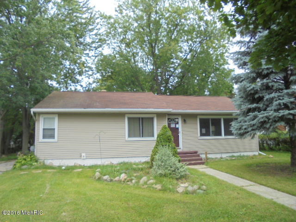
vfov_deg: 53.1
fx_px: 222
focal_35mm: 26
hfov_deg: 67.3
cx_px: 148
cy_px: 111
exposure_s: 1/100
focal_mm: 4.6
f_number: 3.5
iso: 160
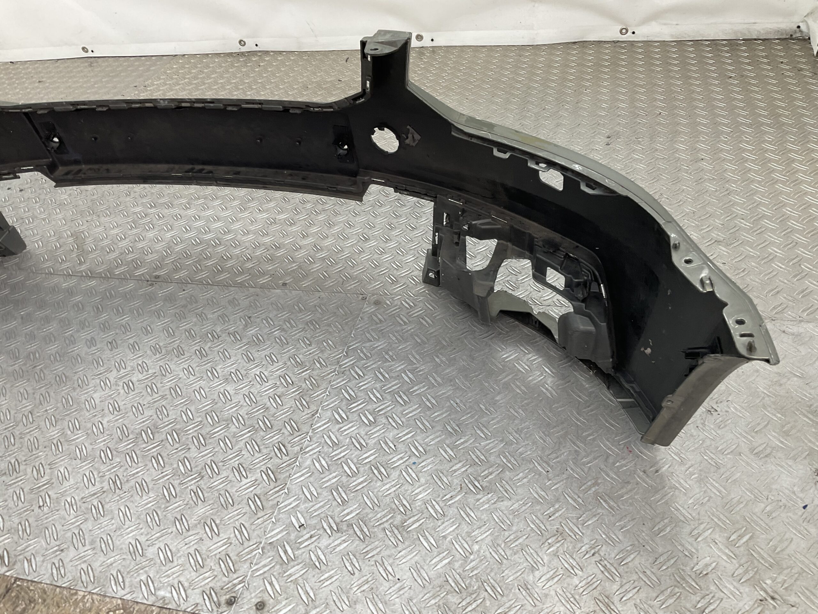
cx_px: 409
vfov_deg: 48.2
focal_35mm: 29
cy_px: 307
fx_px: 685
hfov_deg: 61.7
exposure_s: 1/120
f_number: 1.8
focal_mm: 3
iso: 32
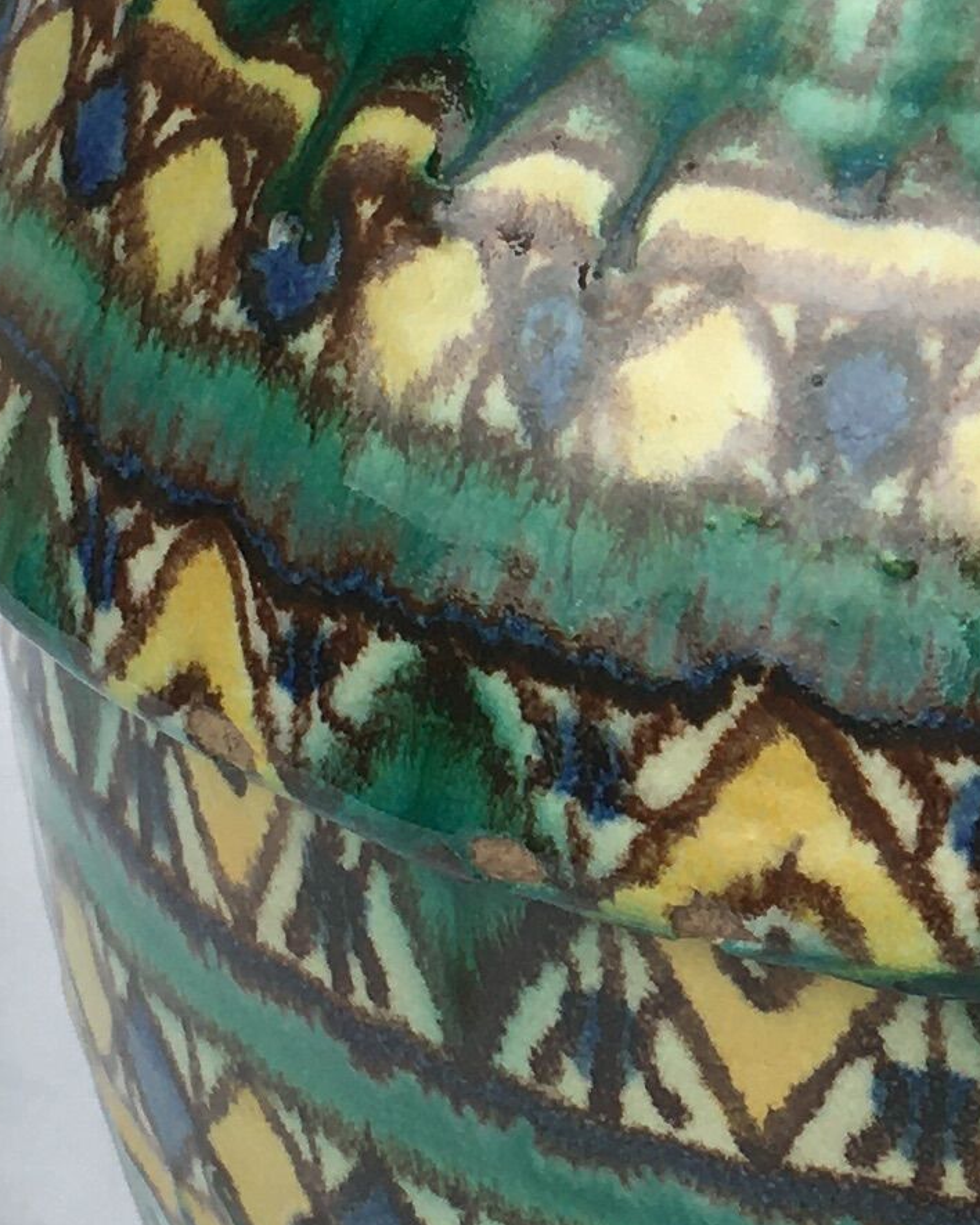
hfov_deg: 11.6
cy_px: 352
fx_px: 4677
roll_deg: -0.4
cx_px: 1318
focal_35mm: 129
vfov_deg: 14.9
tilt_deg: -26.6
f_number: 2.2
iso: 25
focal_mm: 4.15
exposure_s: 1/164
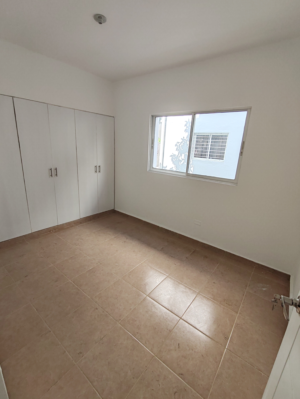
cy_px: 200
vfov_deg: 94.5
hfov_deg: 78.1
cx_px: 150
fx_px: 185
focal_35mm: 16
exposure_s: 1/100
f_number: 2.2
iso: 50
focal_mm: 1.96
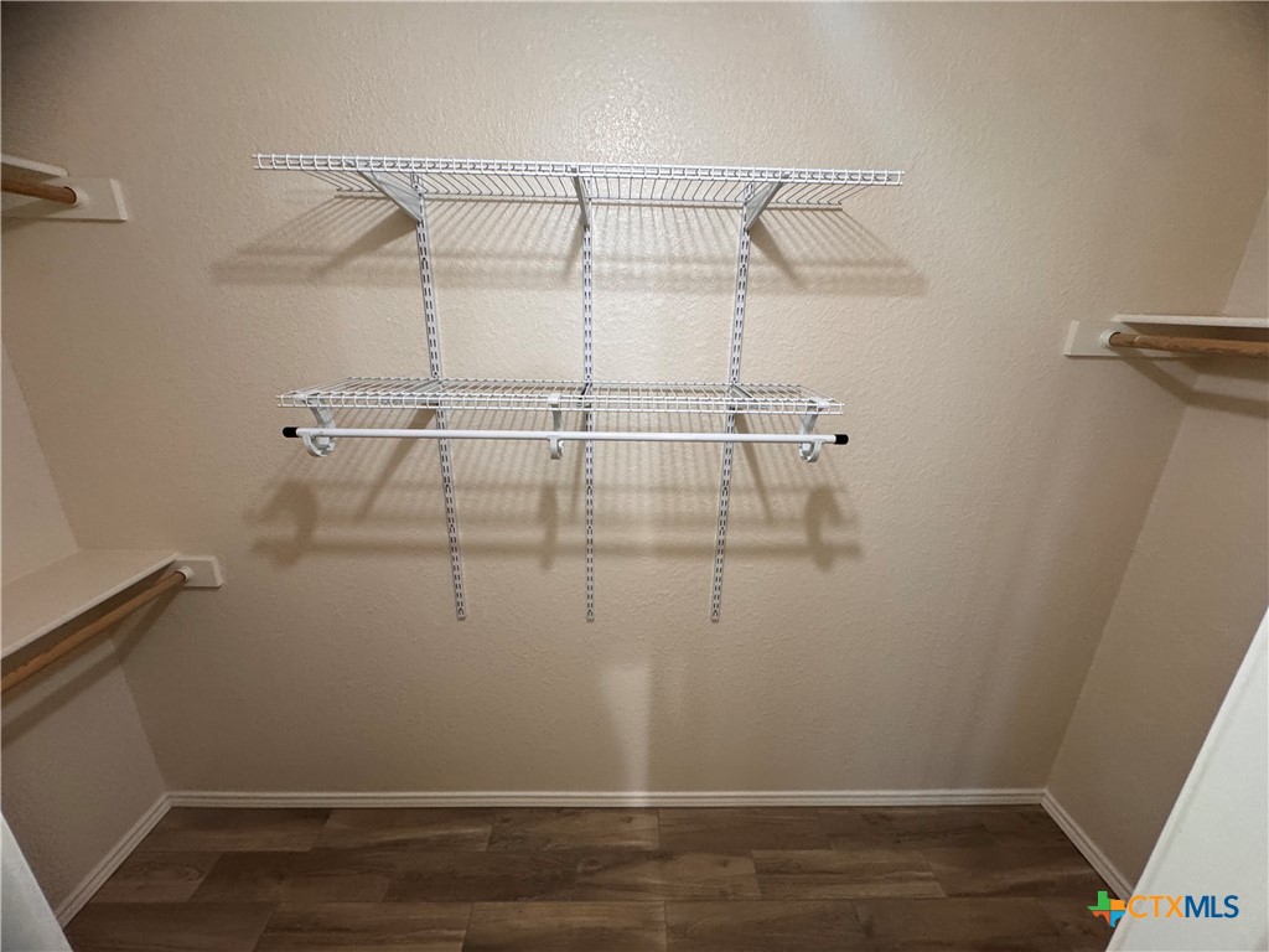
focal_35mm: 14
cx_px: 634
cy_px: 476
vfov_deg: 85.7
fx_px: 513
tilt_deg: -20.0
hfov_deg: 102.1
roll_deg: -1.2
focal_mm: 2.22
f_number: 2.2
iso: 250
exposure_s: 1/60
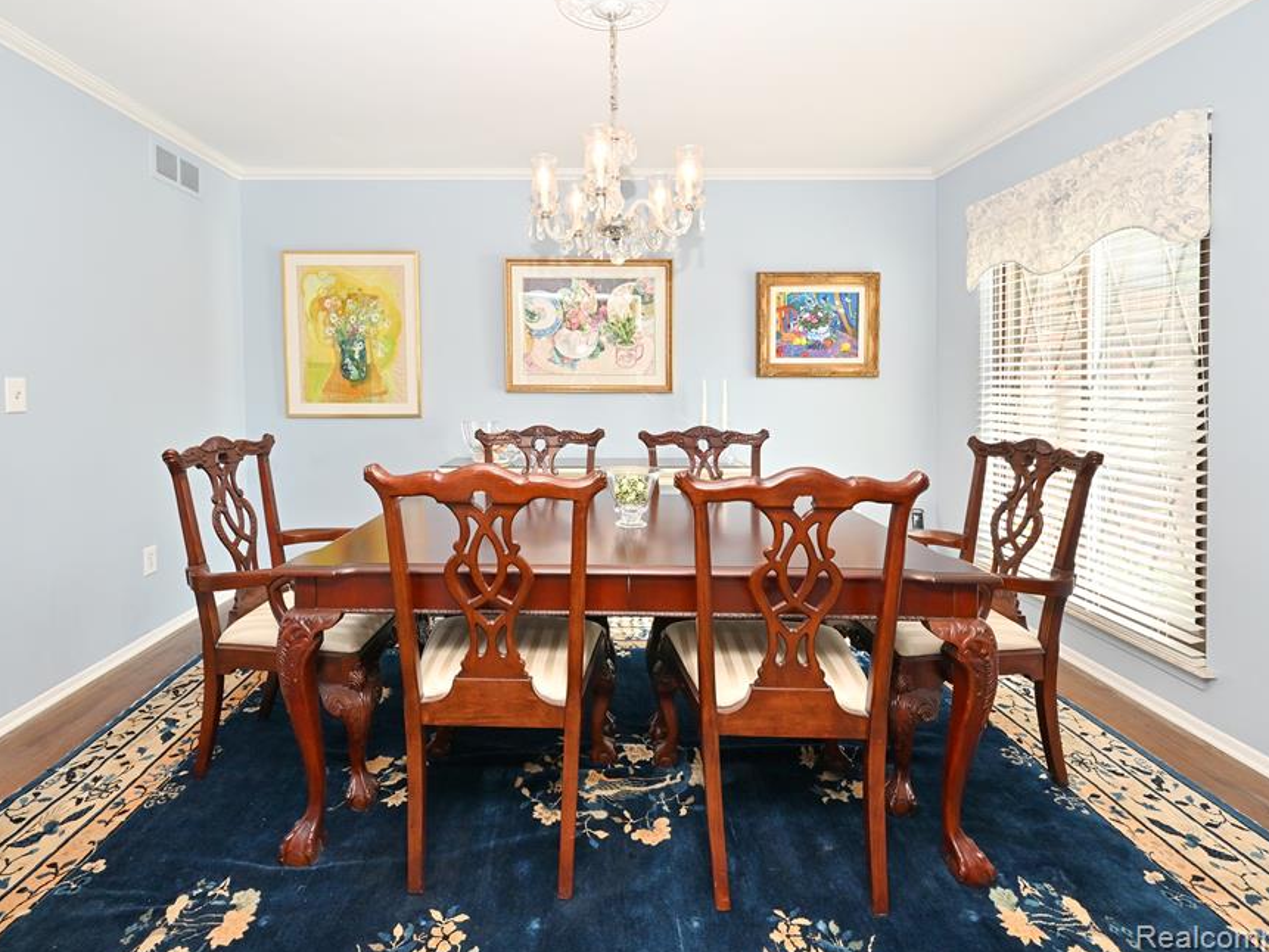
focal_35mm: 16
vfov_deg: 78.1
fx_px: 587
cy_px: 458
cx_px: 531
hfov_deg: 93.7
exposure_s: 1/60
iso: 640
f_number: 10
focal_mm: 14
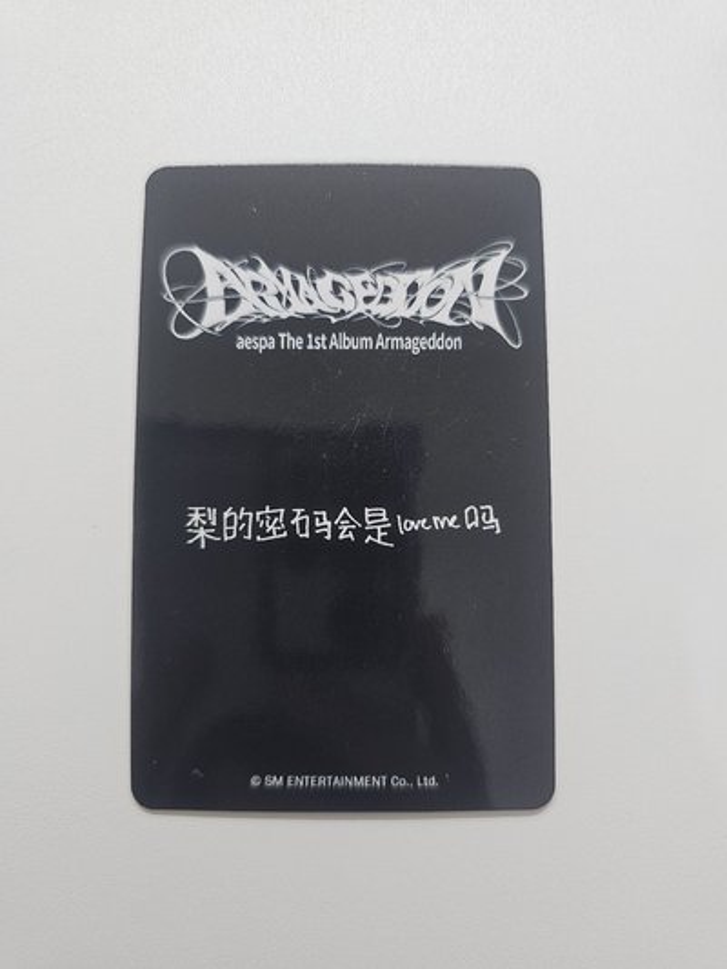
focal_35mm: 23
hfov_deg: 58.9
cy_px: 484
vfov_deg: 73.9
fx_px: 644
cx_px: 364
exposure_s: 1/120
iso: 500
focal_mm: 6.3
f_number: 1.7
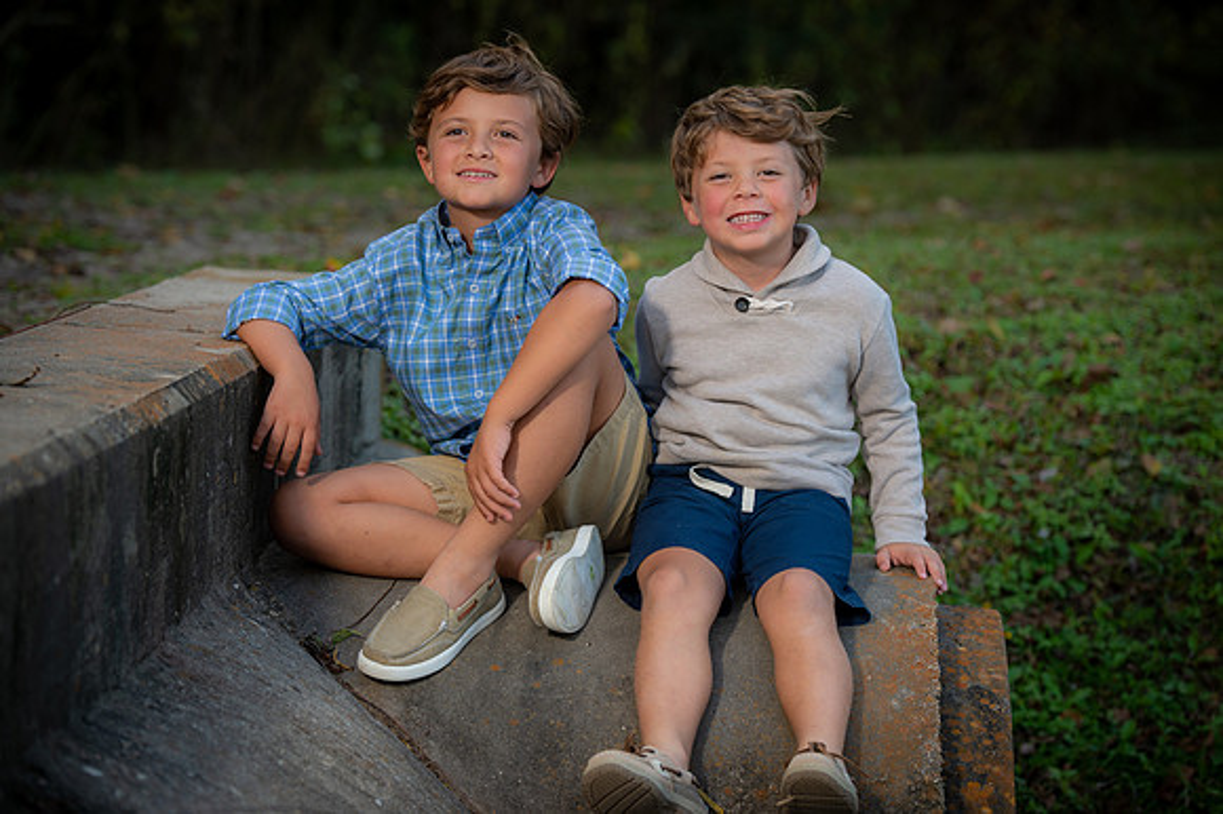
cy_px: 407
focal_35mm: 110
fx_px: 3735
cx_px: 612
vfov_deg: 12.4
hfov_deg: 18.6
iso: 400
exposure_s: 1/160
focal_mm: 110
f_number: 4
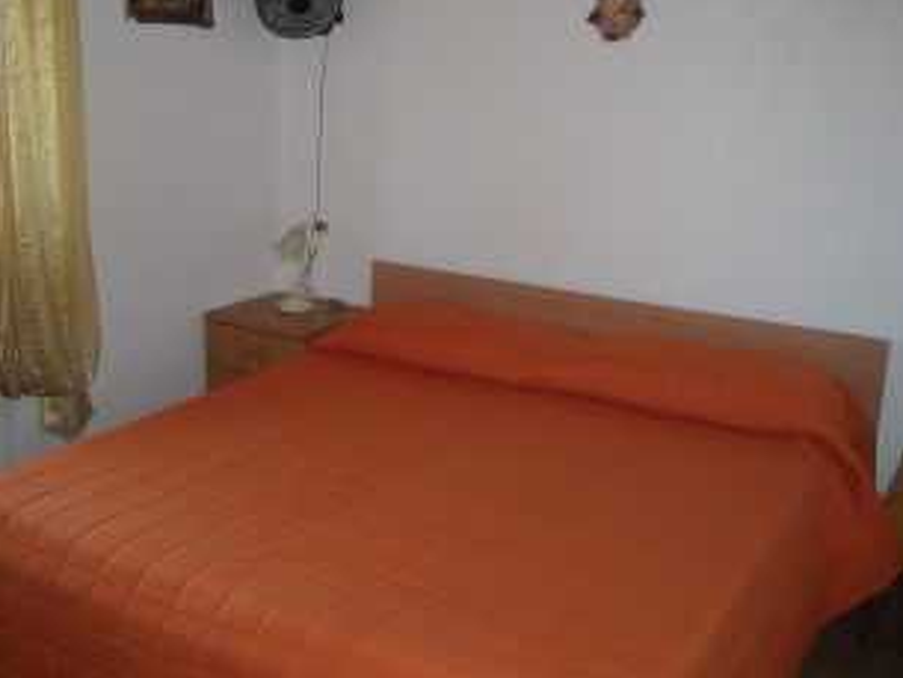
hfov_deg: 43.8
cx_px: 410
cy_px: 292
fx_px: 1122
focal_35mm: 43
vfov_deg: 33.6
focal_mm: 5.7
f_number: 2.8
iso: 200
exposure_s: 1/60
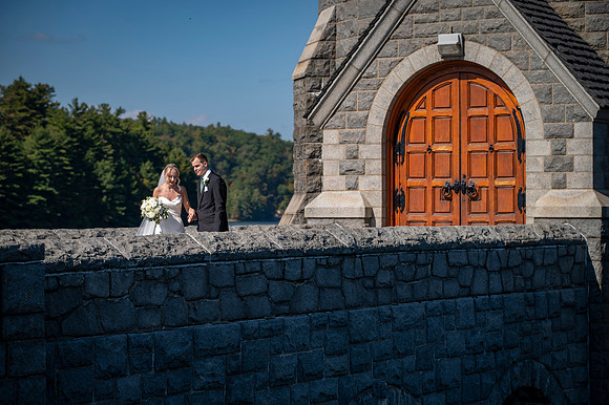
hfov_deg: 19.5
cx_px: 304
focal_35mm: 105
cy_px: 202
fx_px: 1769
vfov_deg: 13.1
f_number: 4
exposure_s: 1/1000
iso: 50
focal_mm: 102
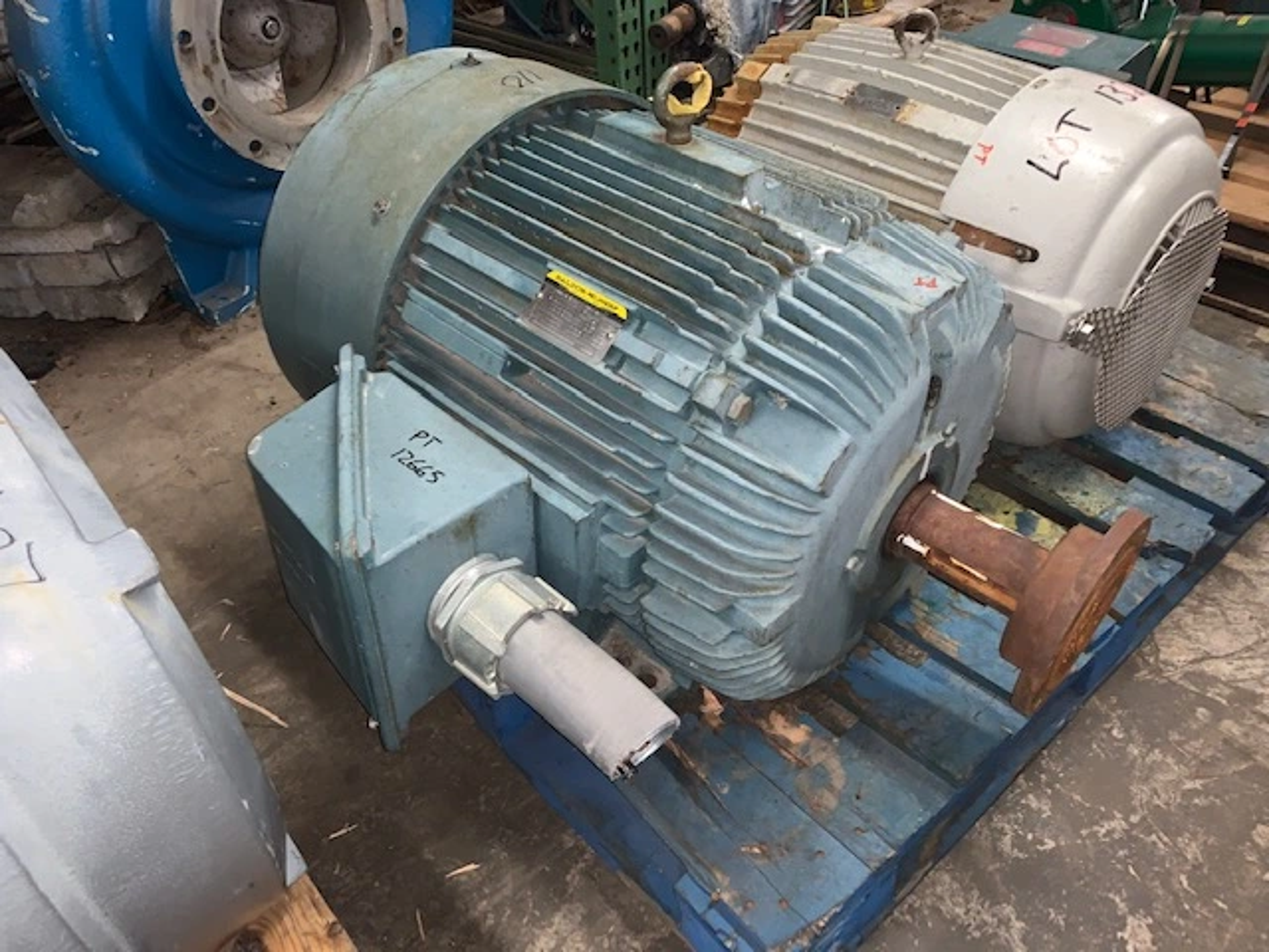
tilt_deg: -39.2
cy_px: 476
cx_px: 634
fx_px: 953
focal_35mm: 26
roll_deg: +2.7
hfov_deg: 67.3
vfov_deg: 53.1
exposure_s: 1/9
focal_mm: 4.25
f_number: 1.8
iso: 100
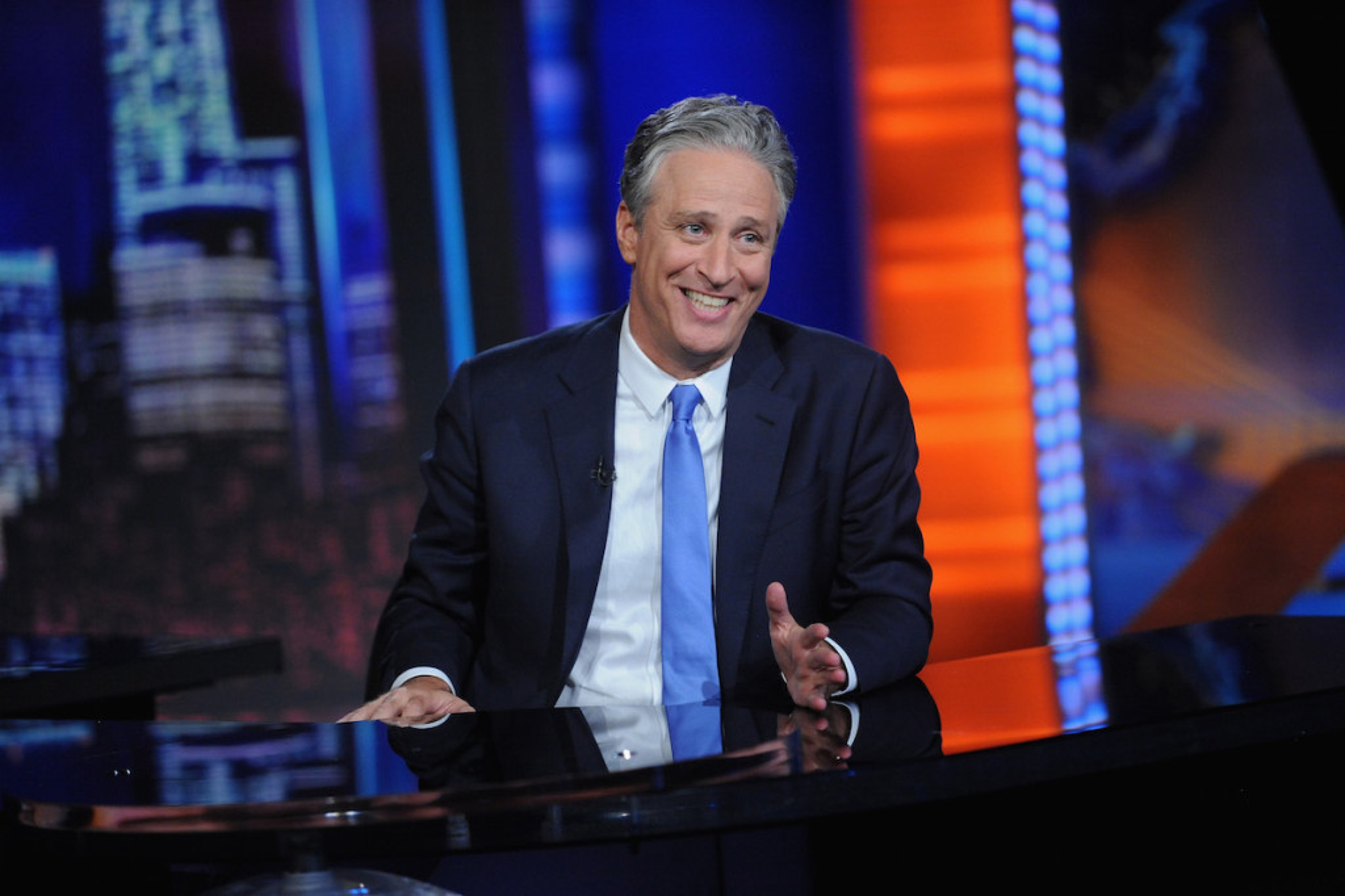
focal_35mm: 155
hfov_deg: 13.3
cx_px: 672
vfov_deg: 8.8
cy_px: 448
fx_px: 5789
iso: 3200
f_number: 3.2
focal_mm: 155
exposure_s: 1/400
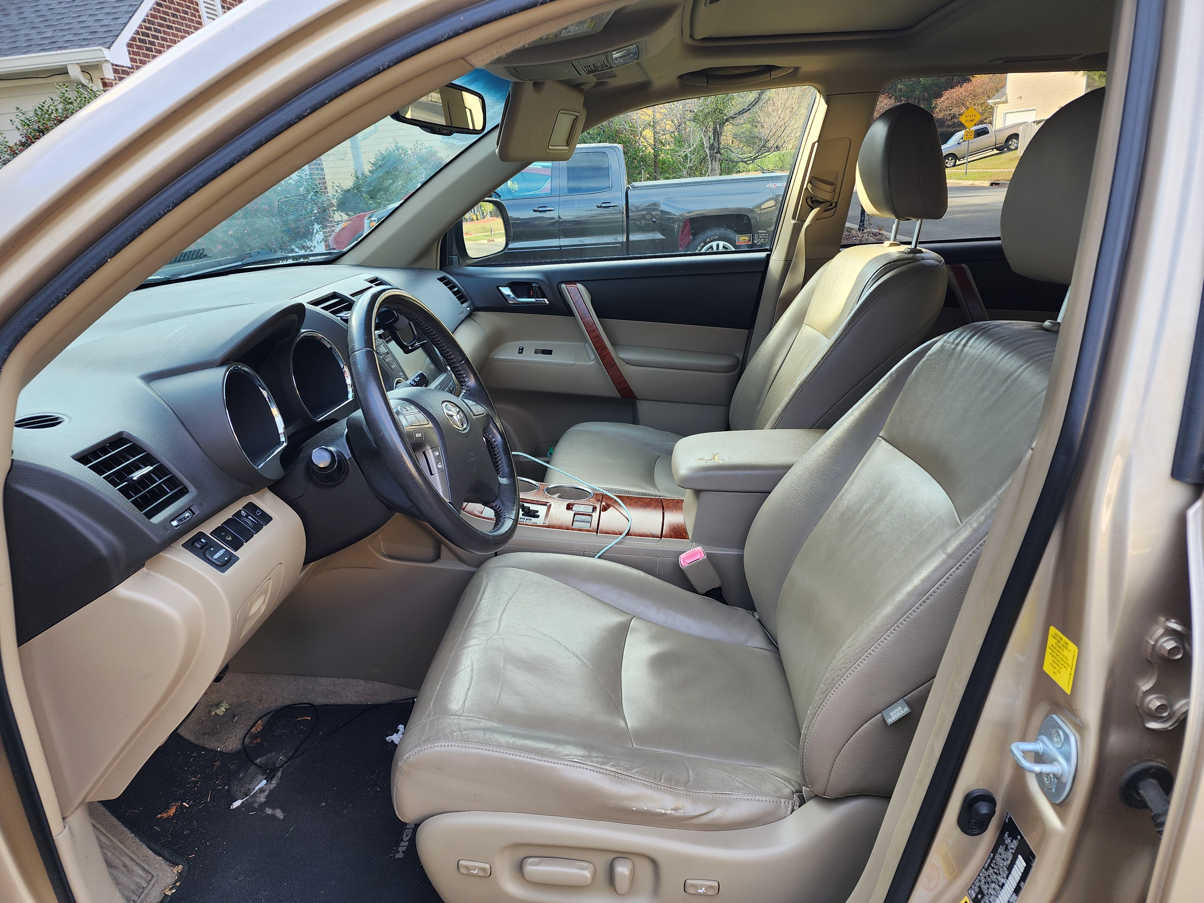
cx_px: 602
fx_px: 800
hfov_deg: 73.9
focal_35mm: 23
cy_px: 452
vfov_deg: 58.9
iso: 40
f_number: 1.8
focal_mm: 6.4
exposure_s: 1/180
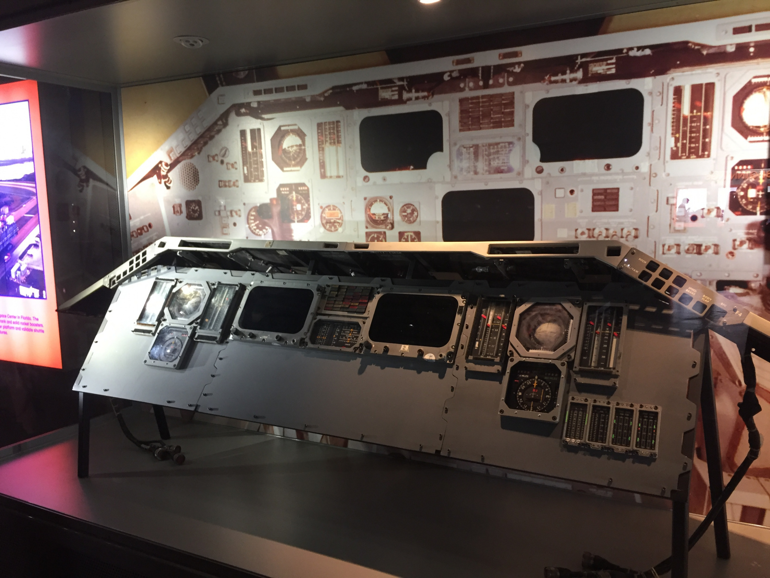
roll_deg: +1.8
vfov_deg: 48.2
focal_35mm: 29
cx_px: 385
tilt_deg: -7.5
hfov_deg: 61.7
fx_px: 645
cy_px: 289
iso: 100
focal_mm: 4.15
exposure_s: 1/30
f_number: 2.2
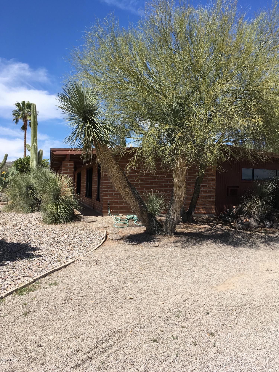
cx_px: 140
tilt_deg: -2.4
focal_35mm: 29
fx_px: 312
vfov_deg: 61.7
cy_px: 186
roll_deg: -2.1
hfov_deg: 48.2
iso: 25
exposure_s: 1/1425
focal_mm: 4.15
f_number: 2.2
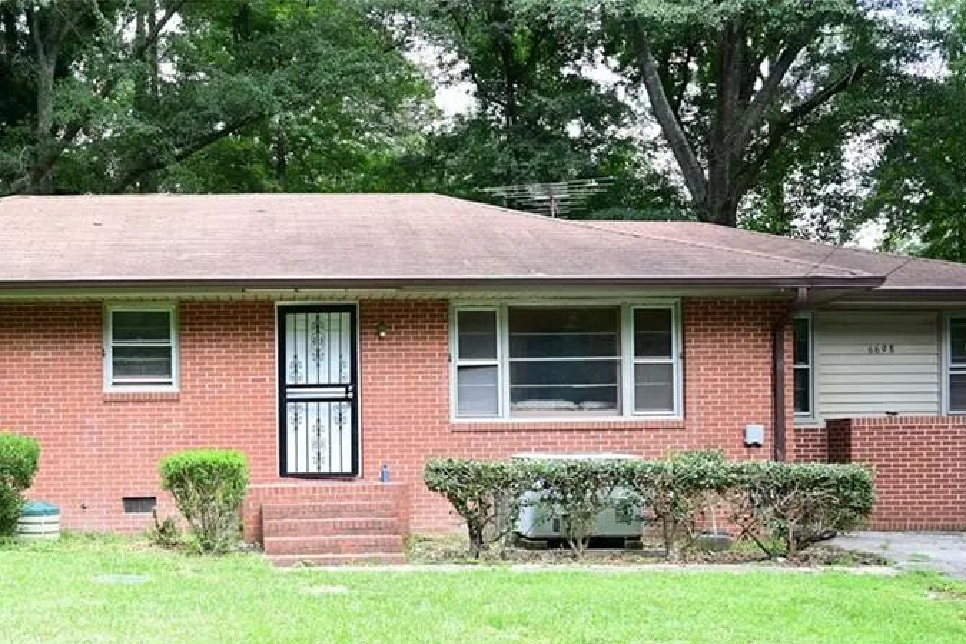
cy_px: 487
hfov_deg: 40.6
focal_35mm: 48
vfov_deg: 27.8
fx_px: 1281
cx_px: 299
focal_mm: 31.5
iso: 200
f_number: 3.2
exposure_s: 1/250
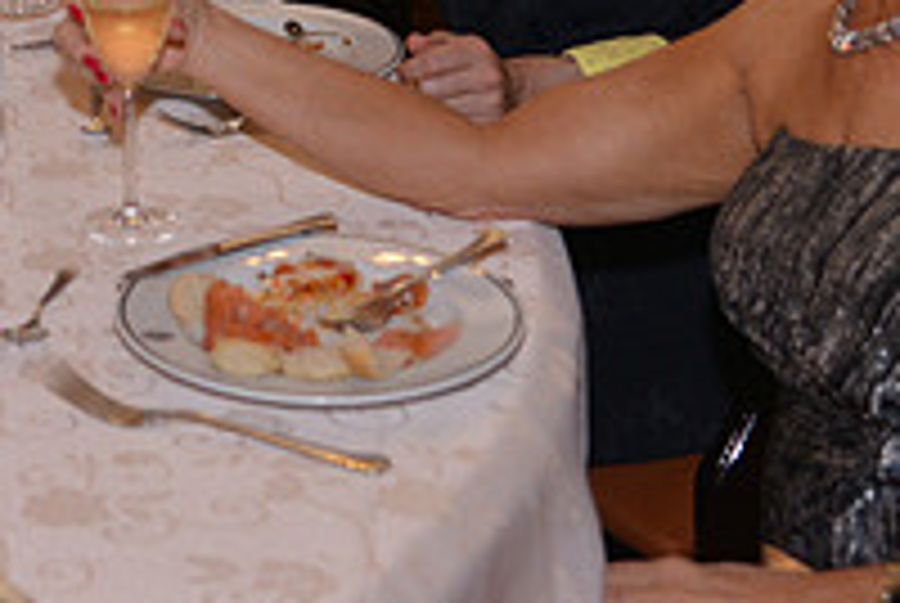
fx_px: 2754
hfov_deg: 17.9
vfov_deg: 12.0
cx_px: -99
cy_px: -259
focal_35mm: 110
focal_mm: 38
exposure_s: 1/250
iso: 1000
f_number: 4.5
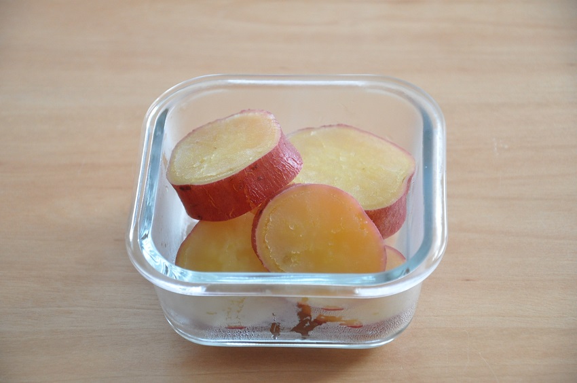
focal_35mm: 135
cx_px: 288
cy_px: 192
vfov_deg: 10.1
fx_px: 2160
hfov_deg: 15.2
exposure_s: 1/25
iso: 1600
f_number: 5.6
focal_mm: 90
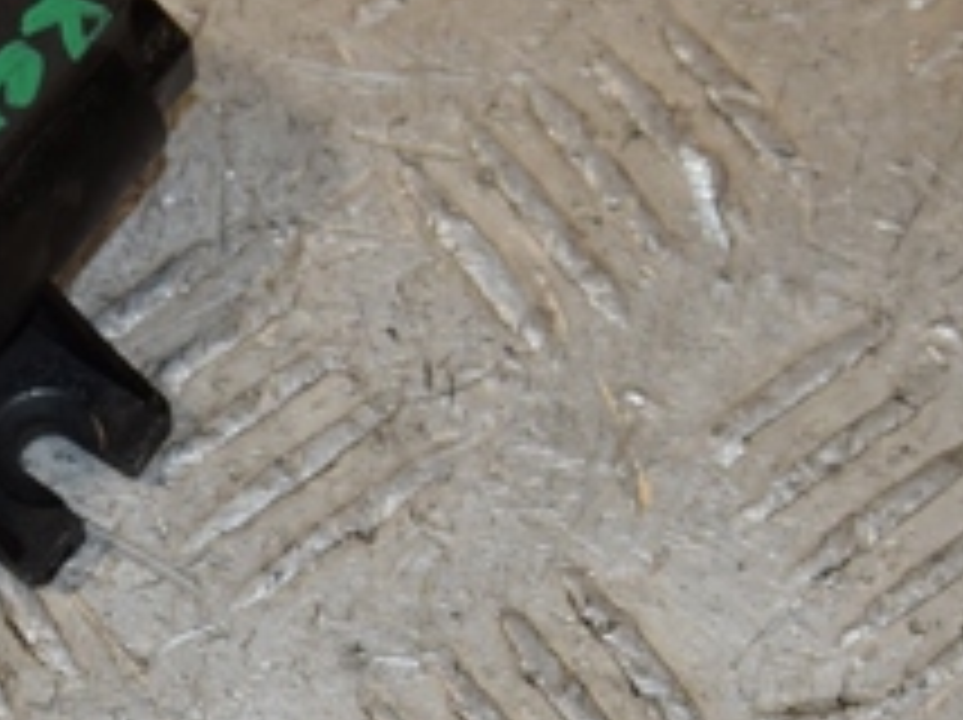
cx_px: 108
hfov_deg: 9.1
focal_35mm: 216
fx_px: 6002
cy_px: 310
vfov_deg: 6.9
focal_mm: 50
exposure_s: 1/200
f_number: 7.1
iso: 800
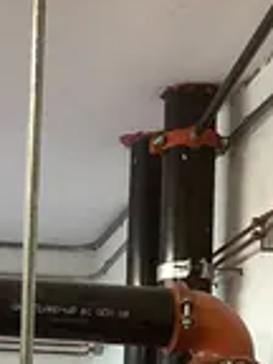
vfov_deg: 17.4
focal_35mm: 108
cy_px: 425
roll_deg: -2.2
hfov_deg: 13.3
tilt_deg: +1.7
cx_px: -64
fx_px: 1136
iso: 80
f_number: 2.4
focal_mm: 3.3
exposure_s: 1/100
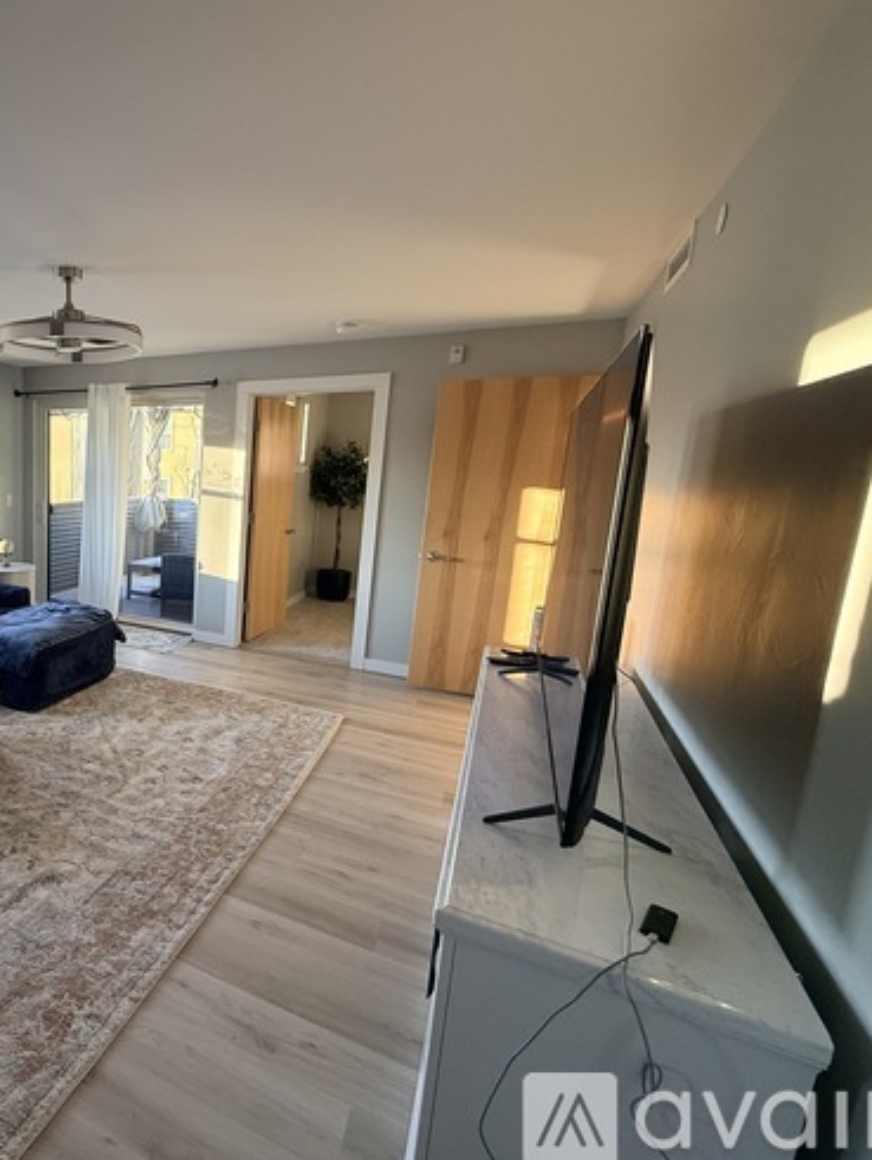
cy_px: 576
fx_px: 637
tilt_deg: -9.9
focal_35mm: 19
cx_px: 117
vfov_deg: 84.6
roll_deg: -1.4
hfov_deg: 60.2
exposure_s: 1/99
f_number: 2.2
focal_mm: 2.22
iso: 160
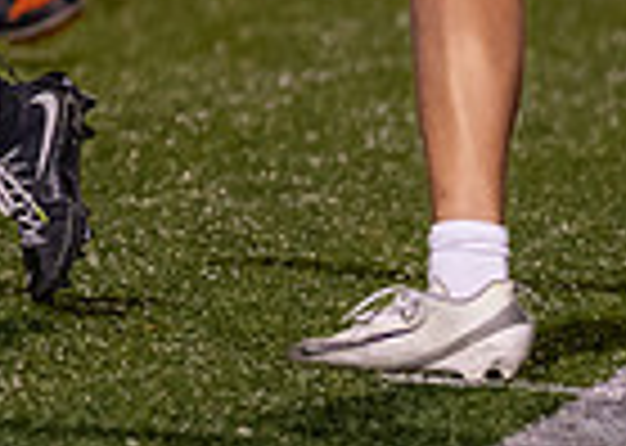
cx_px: -635
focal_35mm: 1033
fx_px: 18348
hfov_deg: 1.9
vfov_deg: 1.4
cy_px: -628
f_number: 1.8
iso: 1600
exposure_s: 1/1250
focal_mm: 135
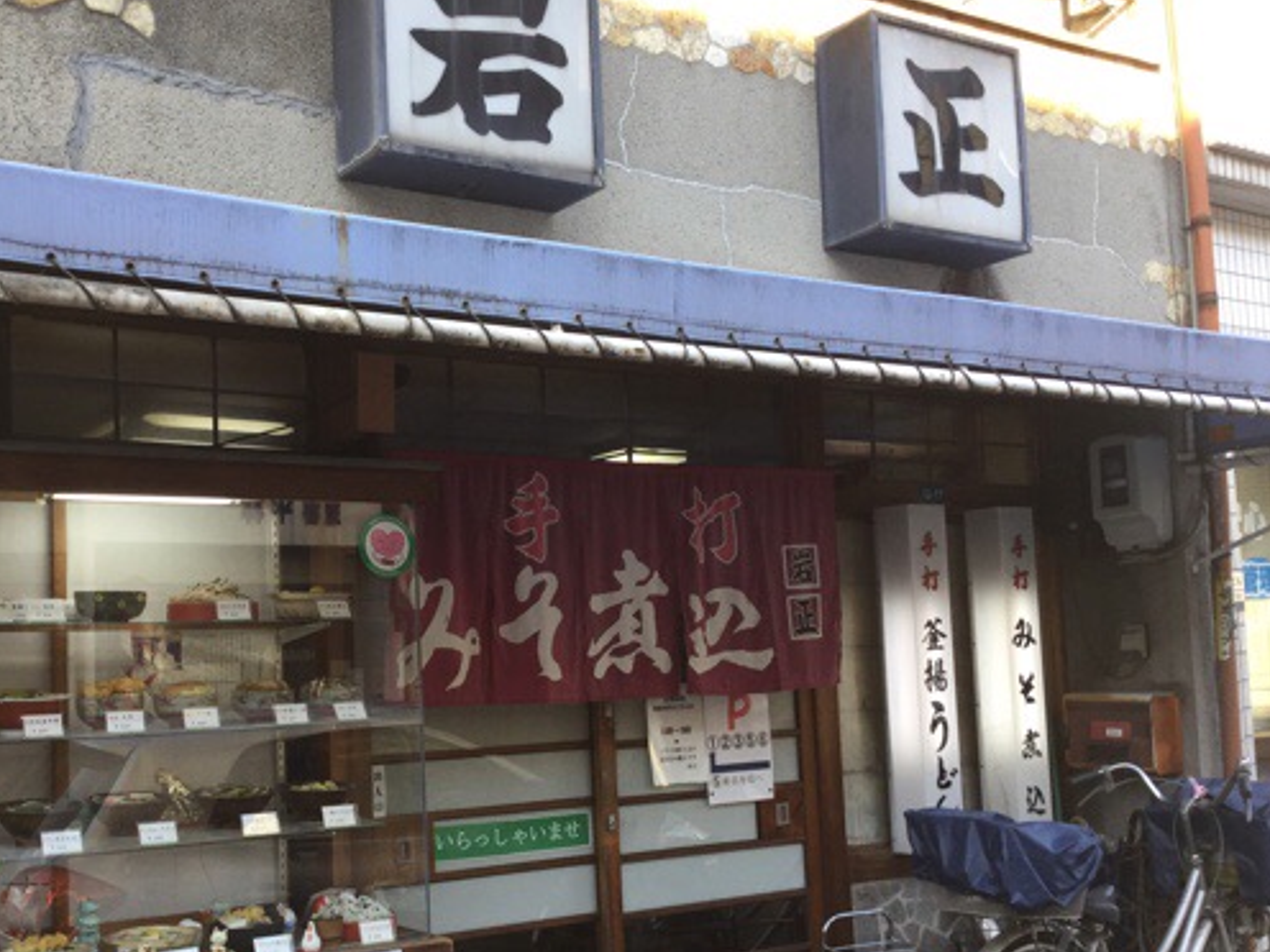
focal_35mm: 40
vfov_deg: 35.8
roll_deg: +0.5
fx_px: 1468
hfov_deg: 46.3
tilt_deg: +3.8
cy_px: 568
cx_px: 466
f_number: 2.4
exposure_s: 1/120
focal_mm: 3.3
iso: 40
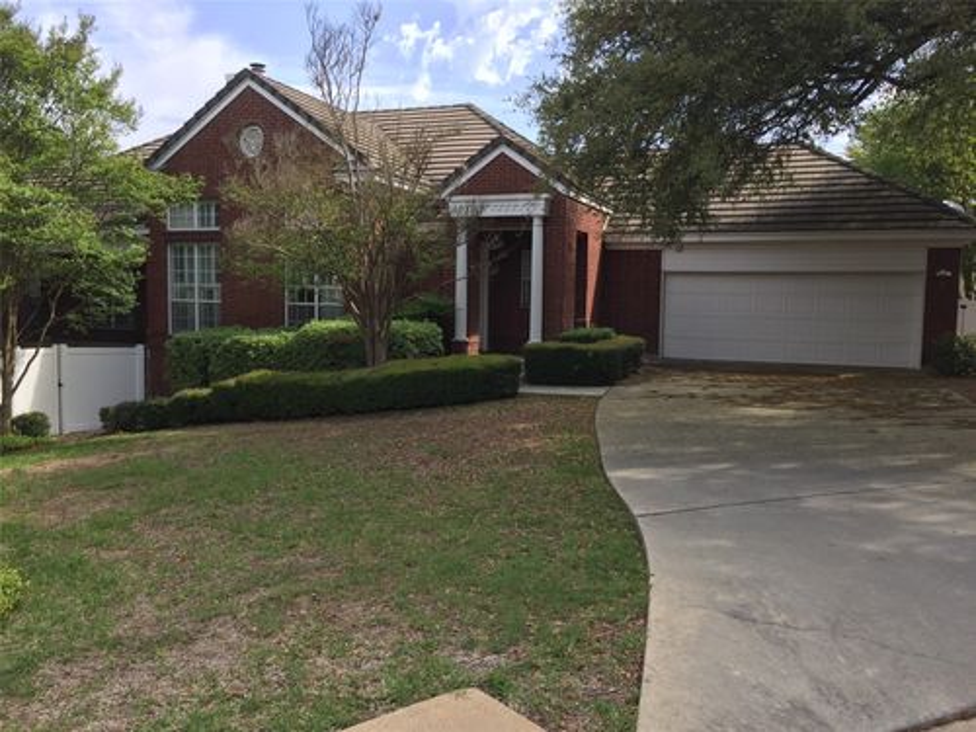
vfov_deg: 48.2
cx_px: 488
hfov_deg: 61.7
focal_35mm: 29
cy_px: 366
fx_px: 818
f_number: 2.2
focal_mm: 4.15
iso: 32
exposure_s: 1/842
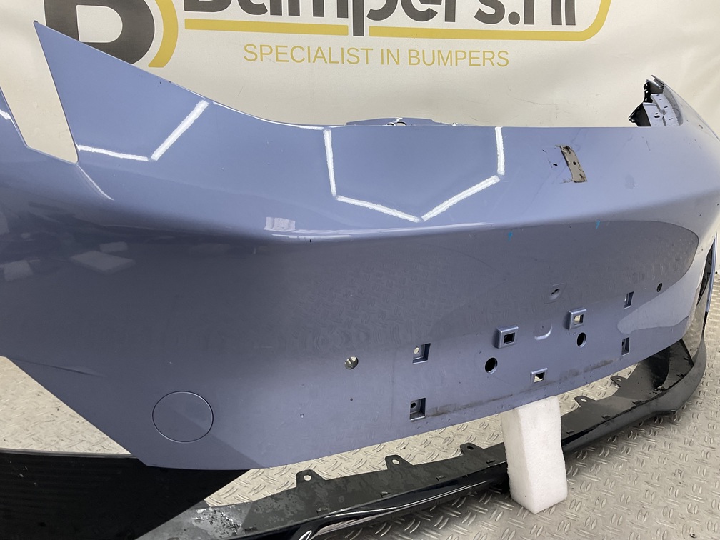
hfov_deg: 61.7
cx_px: 360
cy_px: 270
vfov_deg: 48.2
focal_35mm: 29
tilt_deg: -16.1
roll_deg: -2.2
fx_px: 603
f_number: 1.8
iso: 32
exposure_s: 1/120
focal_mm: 3
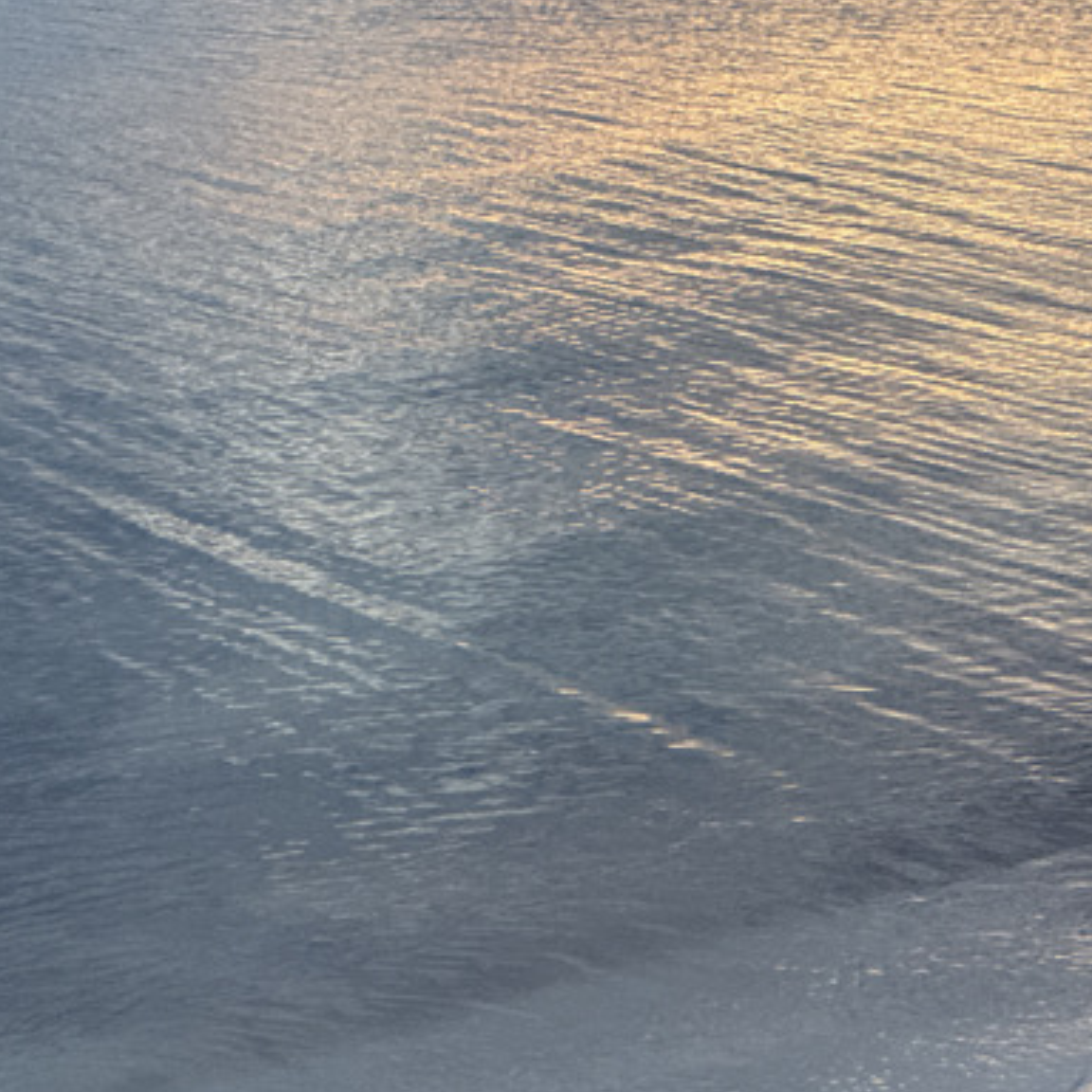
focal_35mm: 124
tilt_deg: -11.2
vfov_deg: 14.1
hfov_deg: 14.0
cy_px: 550
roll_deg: -0.2
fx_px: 4426
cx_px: 845
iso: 160
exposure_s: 1/99
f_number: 2.8
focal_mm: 9
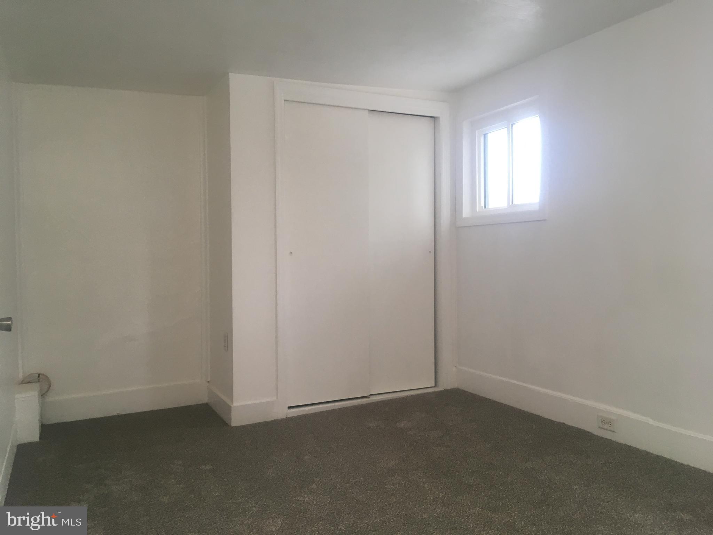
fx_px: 597
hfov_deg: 61.7
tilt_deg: -3.2
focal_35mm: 29
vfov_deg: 48.2
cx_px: 356
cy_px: 268
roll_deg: +1.1
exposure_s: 1/30
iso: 64
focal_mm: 4.15
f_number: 2.2
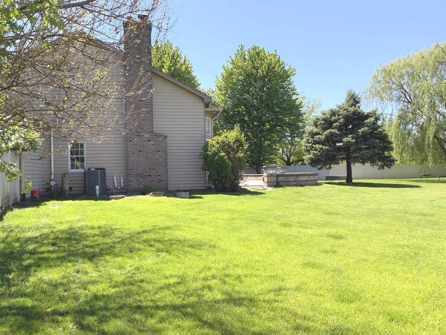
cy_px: 168
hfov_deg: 61.7
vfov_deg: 48.2
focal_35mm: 29
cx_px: 223
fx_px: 374
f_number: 1.8
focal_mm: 3
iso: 16
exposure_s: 1/929
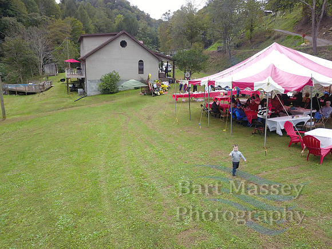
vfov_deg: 53.1
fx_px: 249
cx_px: 166
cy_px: 124
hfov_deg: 67.3
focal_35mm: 26
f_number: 2.2
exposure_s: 1/188
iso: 100
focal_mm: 4.7
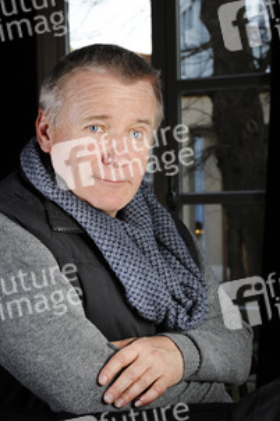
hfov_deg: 16.6
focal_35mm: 82
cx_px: 163
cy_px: 227
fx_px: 958
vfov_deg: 24.8
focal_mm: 62
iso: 800
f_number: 8
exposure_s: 1/100
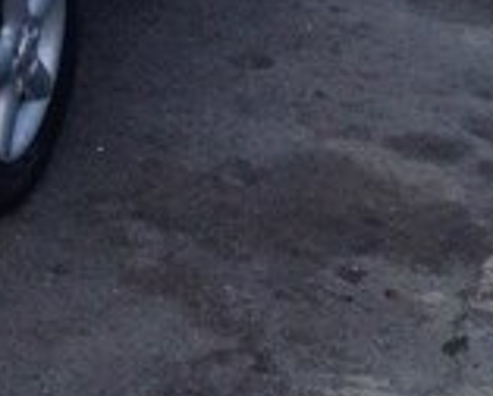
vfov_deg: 13.7
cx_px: -31
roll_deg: -2.2
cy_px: -138
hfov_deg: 17.2
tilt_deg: -19.0
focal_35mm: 108
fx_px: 1578
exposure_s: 1/20
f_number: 2.4
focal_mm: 4.28
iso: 320
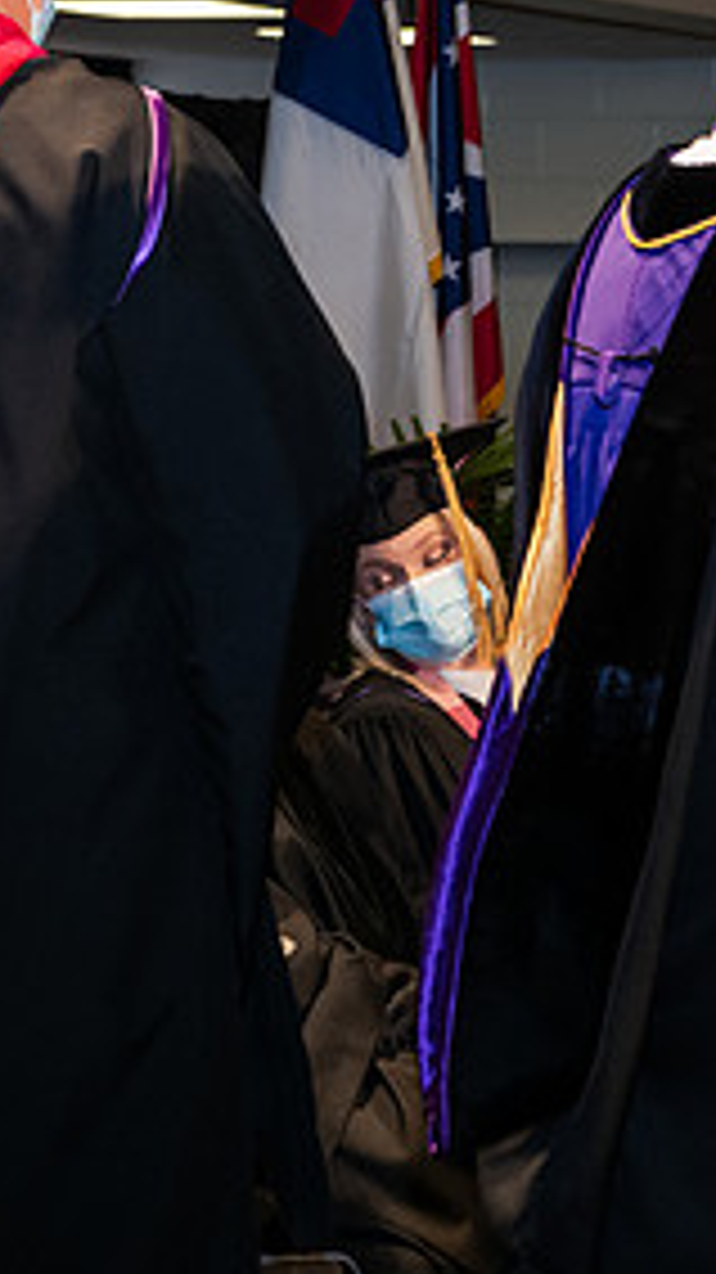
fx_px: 4493
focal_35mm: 133
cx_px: 1243
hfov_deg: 8.8
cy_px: 524
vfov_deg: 16.1
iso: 1600
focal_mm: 62
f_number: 6.3
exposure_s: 1/200
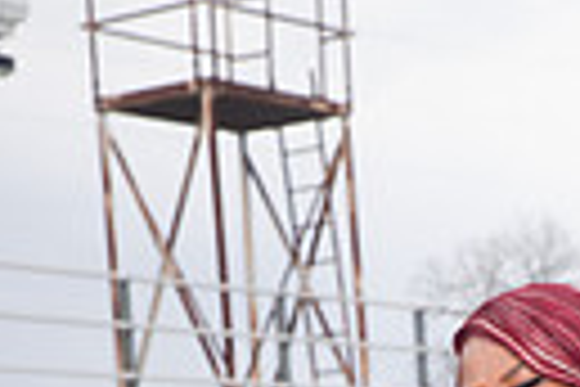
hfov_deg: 10.7
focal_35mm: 192
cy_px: 990
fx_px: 3093
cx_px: 526
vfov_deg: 6.7
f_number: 6.3
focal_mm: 55
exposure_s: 1/400
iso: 250
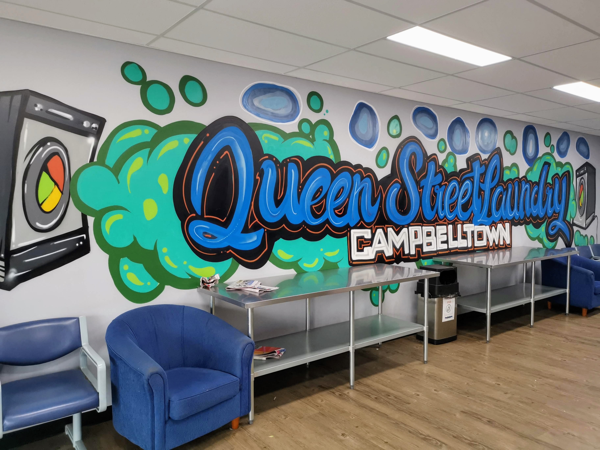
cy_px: 225
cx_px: 300
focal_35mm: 27
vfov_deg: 51.4
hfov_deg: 65.3
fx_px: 468
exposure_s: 1/100
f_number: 1.8
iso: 250
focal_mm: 5.58
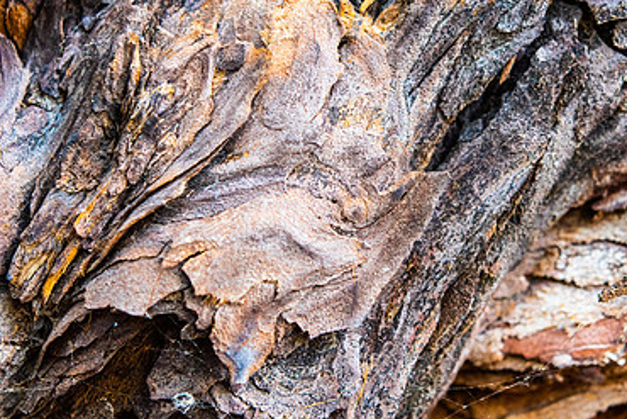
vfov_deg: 14.6
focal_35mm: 94
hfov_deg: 21.7
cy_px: 184
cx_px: 334
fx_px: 1638
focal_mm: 60
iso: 800
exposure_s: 1/80
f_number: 5.6
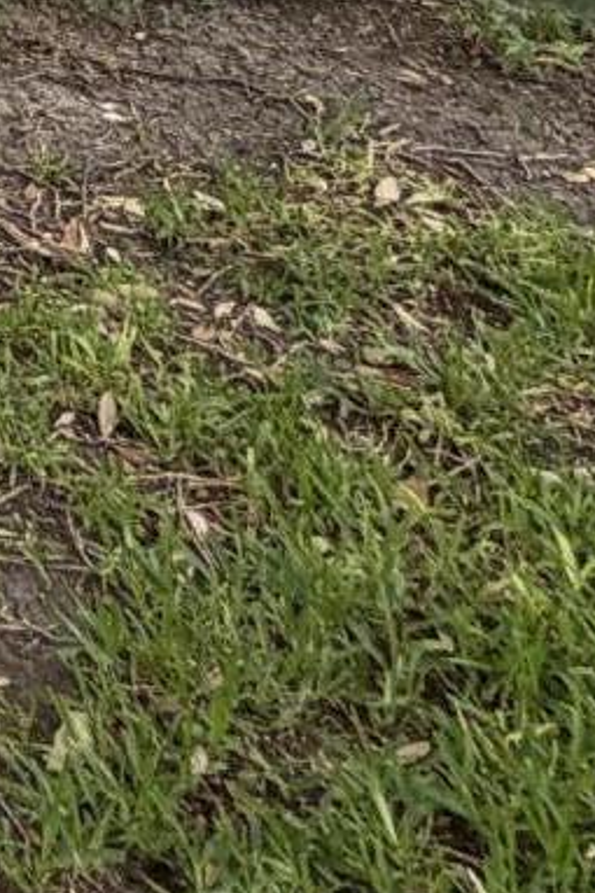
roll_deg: -0.1
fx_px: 1886
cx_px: -915
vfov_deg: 18.2
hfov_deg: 12.8
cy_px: -886
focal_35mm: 76
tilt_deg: +3.7
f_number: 2.2
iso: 50
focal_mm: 2.22
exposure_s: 1/344
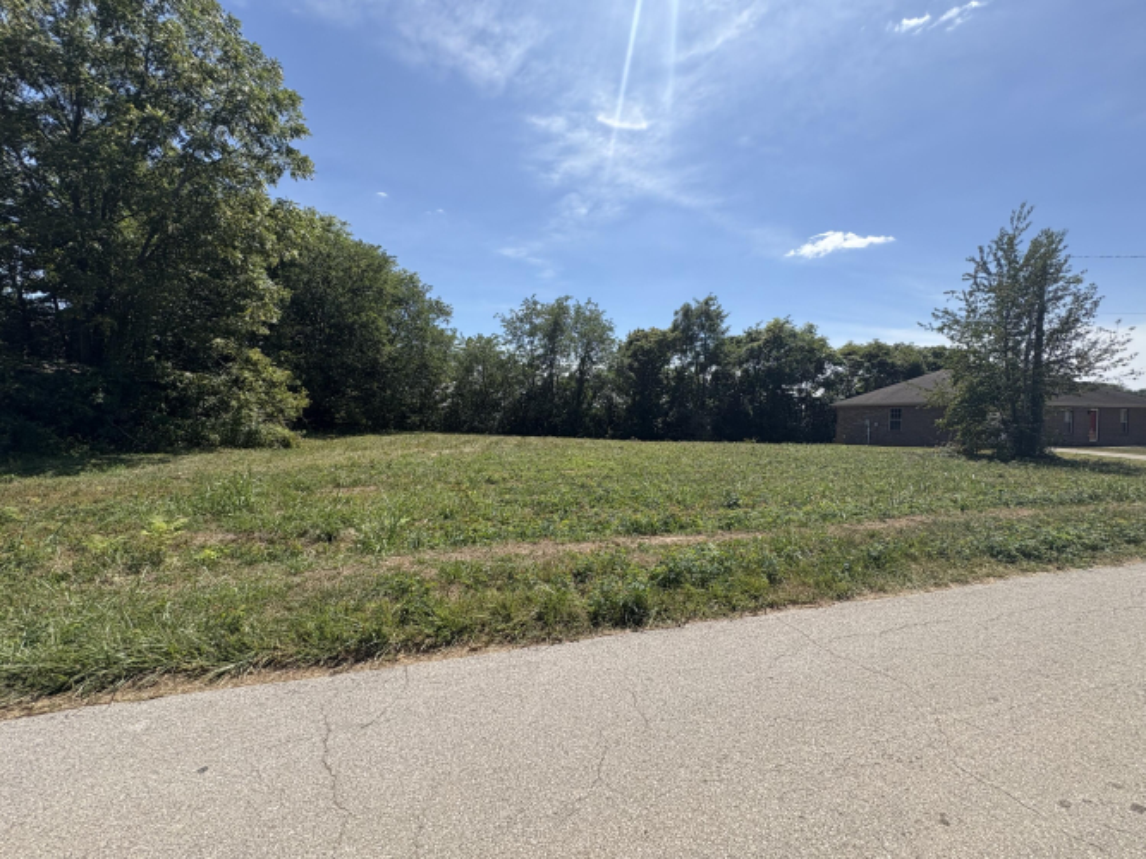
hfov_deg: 102.1
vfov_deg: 85.7
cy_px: 430
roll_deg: +2.7
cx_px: 573
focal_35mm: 14
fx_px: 463
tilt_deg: -0.8
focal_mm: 2.22
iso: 50
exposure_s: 1/1370
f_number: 2.2
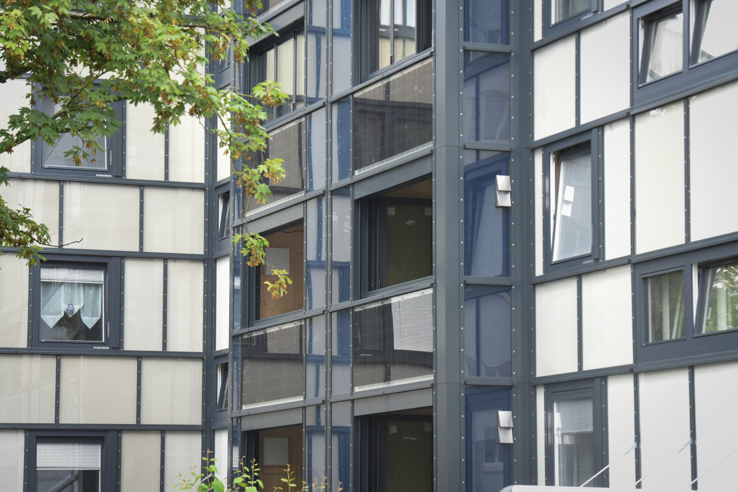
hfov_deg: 17.1
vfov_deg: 11.4
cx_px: 369
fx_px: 2461
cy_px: 246
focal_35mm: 120
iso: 2000
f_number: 9
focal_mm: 120
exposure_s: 1/125
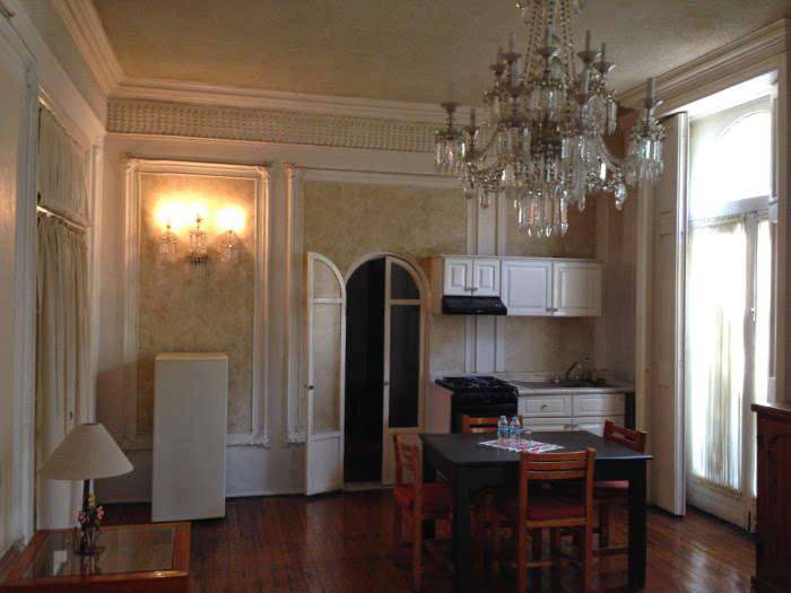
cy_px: 296
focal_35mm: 33
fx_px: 754
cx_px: 396
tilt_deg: -1.6
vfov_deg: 42.9
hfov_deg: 55.4
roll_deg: -1.5
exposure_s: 1/20
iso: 80
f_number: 2.4
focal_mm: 4.12
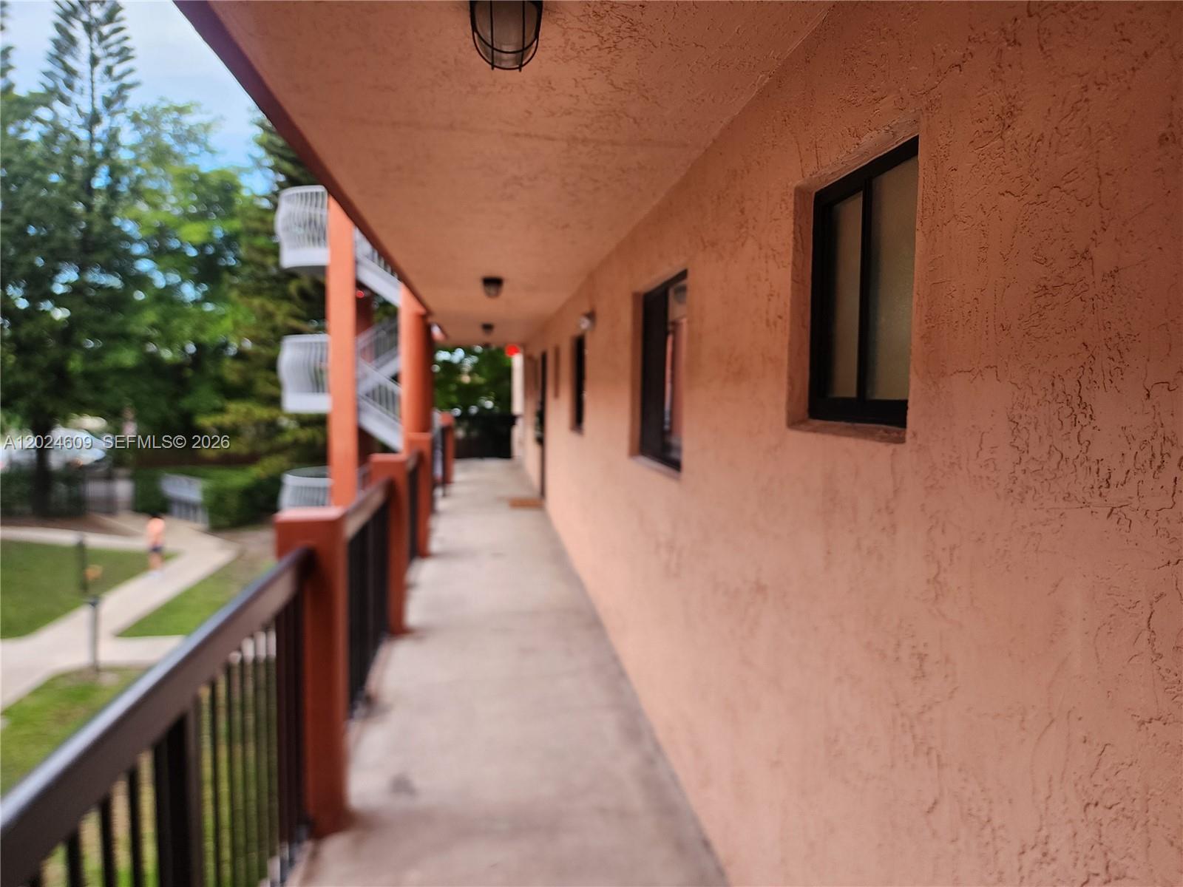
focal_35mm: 23
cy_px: 444
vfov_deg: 58.9
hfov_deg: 73.9
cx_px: 592
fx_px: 786
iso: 125
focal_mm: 6.4
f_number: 1.8
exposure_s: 1/180
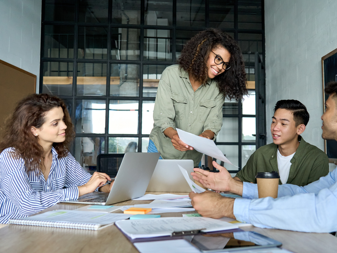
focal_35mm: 35
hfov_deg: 52.5
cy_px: 126
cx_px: 189
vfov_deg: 40.7
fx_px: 341
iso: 3200
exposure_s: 1/80
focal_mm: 32
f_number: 4
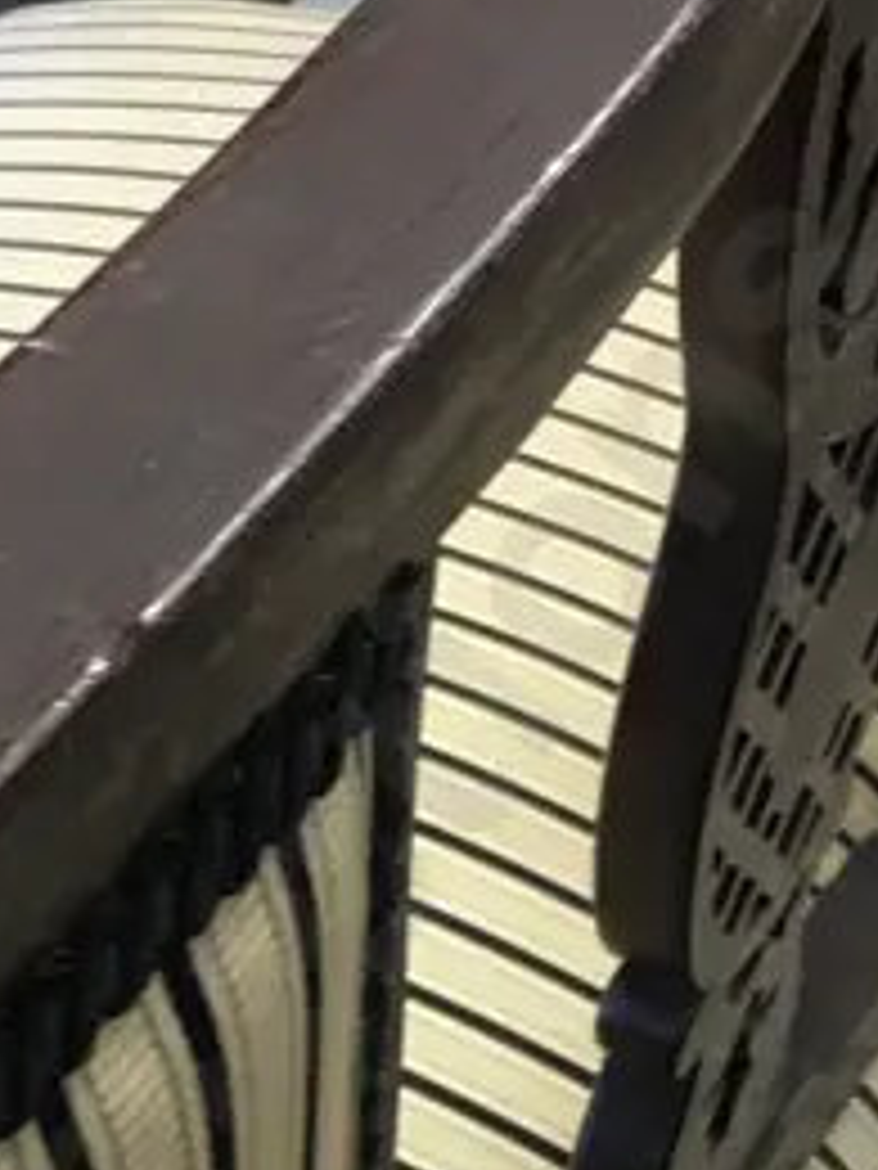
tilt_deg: -44.2
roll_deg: +5.9
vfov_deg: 16.6
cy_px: 1368
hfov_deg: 12.8
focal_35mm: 114
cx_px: -18
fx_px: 3855
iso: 50
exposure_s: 1/17
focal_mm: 4.15
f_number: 2.2
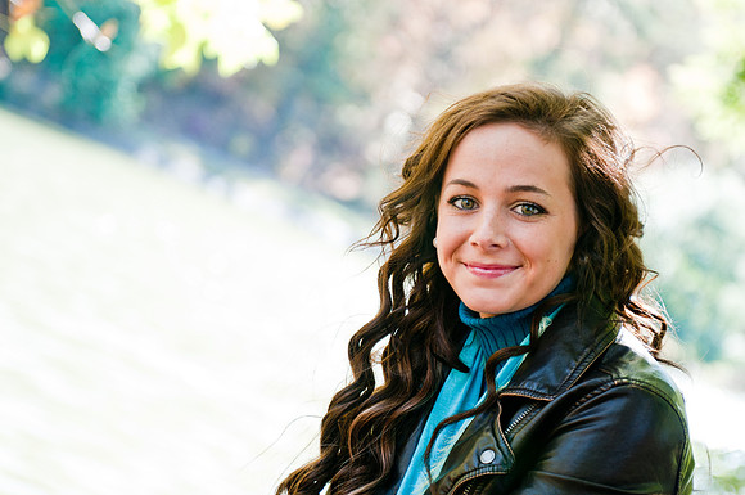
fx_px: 2170
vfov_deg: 13.0
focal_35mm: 105
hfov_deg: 19.5
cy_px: 248
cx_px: 372
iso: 200
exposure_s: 1/125
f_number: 2.8
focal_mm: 70
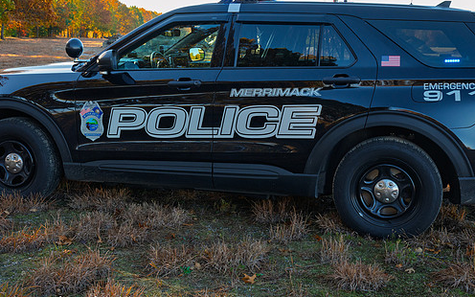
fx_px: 660
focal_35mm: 51
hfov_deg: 39.5
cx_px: 212
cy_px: 117
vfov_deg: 25.3
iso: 800
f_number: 8
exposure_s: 1/200
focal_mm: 39
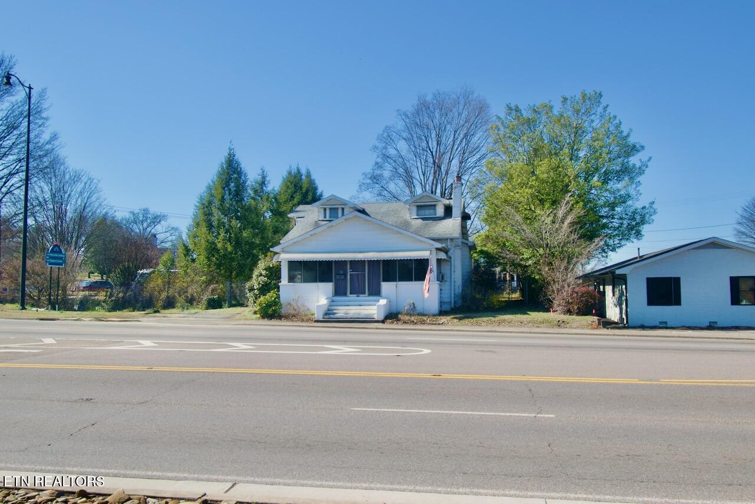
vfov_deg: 43.6
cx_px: 378
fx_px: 629
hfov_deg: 61.9
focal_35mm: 30
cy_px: 252
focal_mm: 20
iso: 200
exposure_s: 1/320
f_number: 9
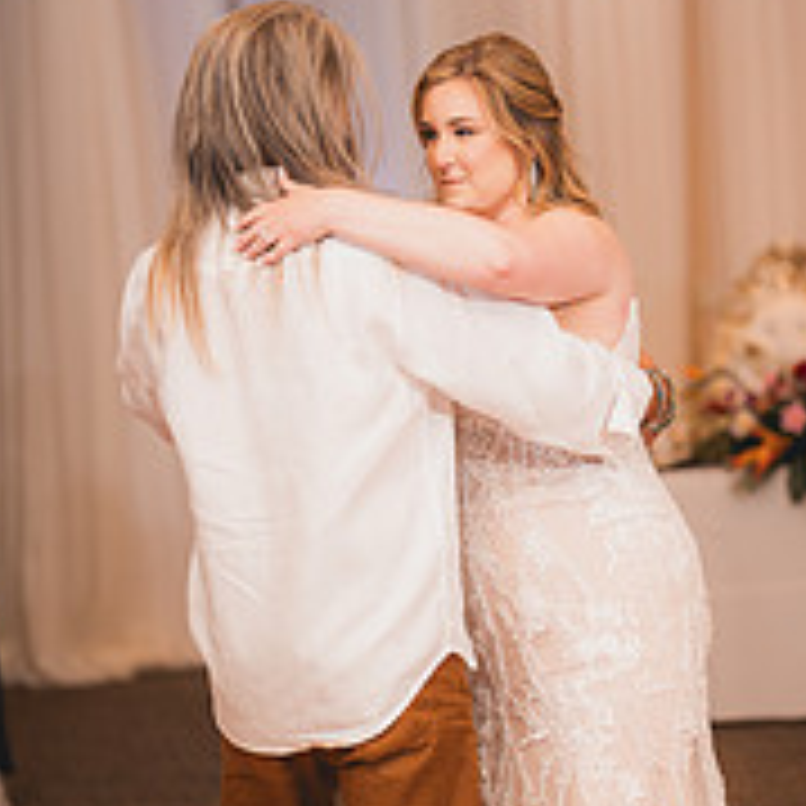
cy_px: 477
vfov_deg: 16.3
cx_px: 500
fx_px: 2819
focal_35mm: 107
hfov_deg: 16.3
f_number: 1.2
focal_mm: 50
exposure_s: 1/250
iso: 125
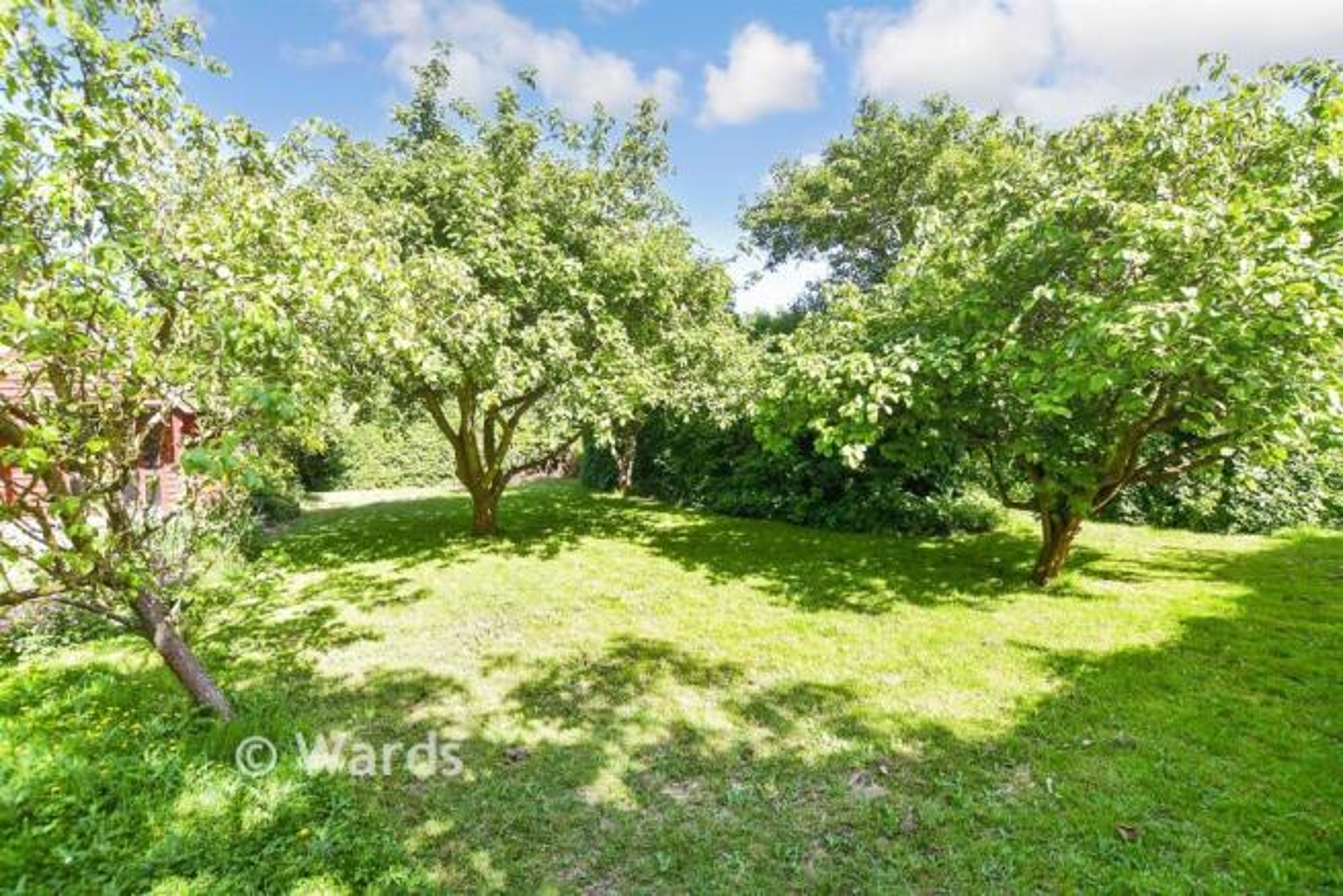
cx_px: 672
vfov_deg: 77.4
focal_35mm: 15
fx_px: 560
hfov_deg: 100.4
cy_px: 448
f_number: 6.3
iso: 160
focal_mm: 10
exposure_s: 1/125
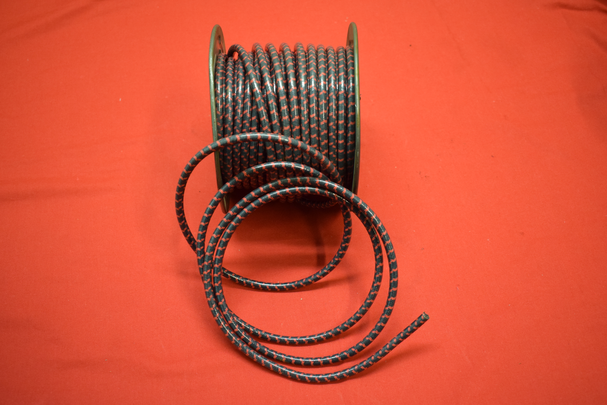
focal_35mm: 39
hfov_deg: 49.5
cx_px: 304
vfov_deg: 34.2
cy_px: 202
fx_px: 658
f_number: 5
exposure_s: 1/125
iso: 2000
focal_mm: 26
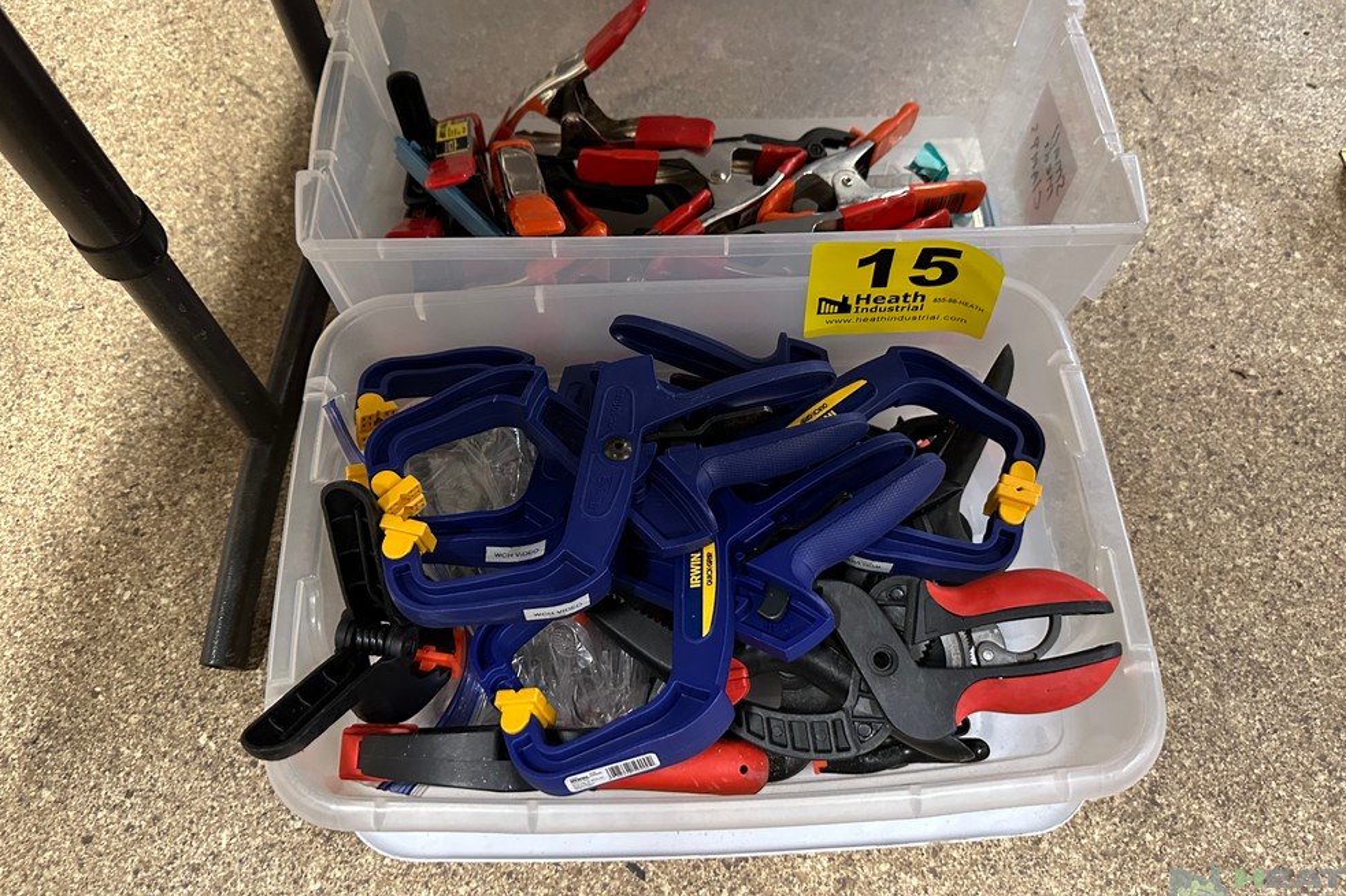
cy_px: 413
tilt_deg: -61.6
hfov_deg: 69.4
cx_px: 682
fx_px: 972
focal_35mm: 26
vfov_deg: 49.5
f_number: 1.78
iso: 640
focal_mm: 6.86
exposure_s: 1/60
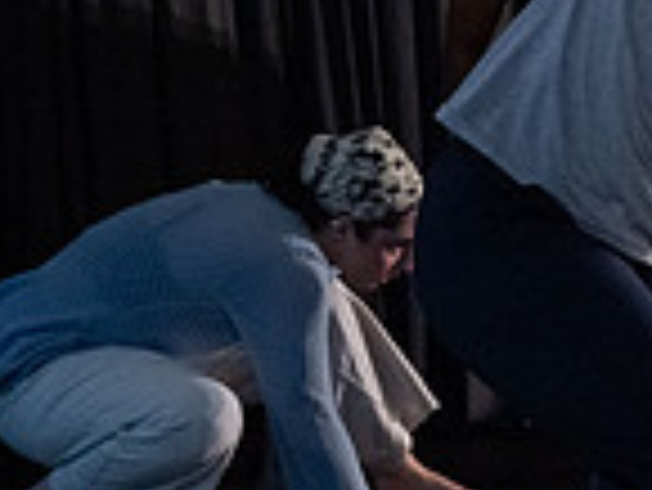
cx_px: 827
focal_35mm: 142
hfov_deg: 13.4
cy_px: 97
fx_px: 2677
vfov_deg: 10.4
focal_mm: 37
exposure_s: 1/320
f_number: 4
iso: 6400
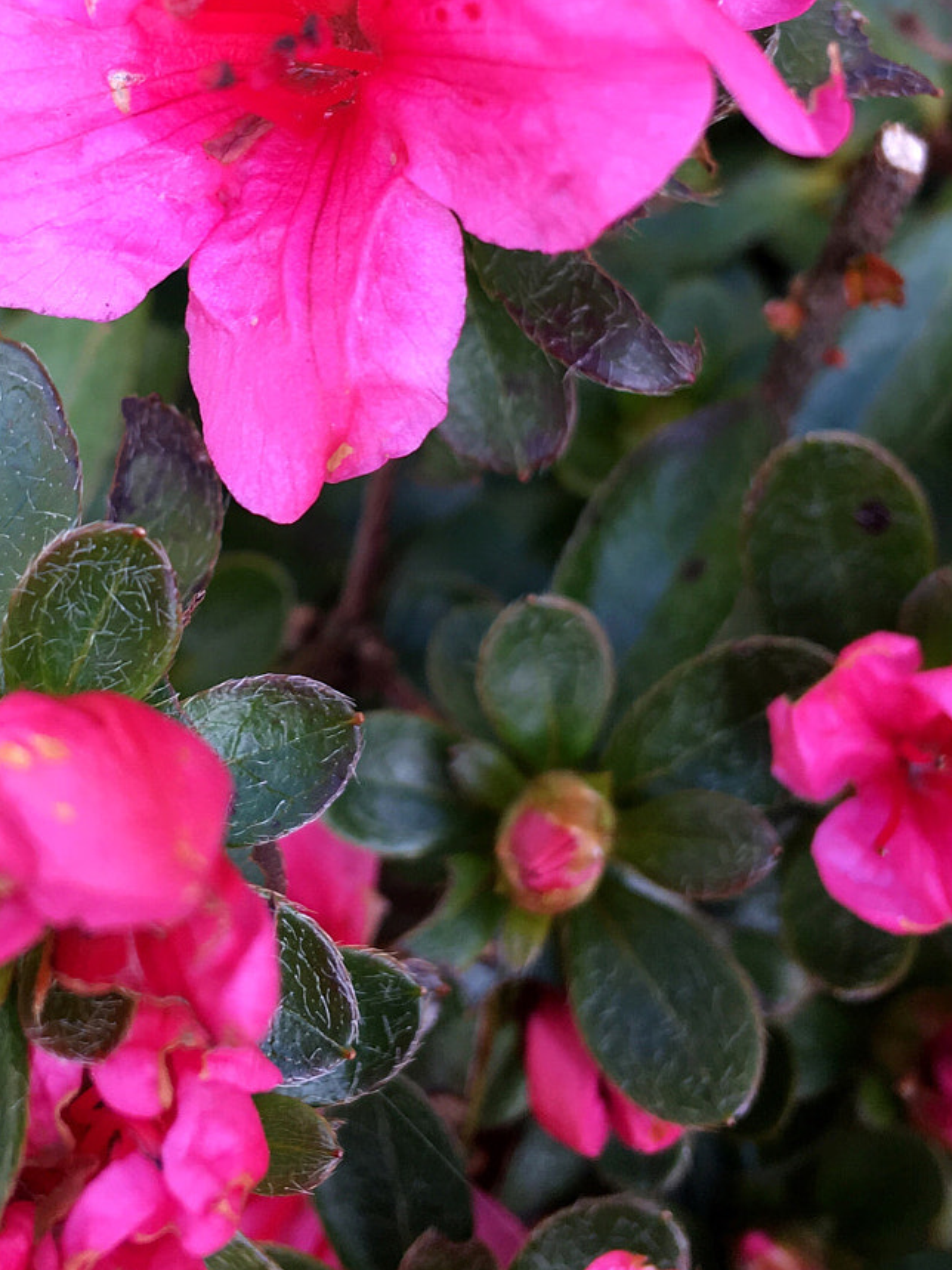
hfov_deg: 26.9
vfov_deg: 35.2
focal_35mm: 54
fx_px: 1981
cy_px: 435
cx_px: 339
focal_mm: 4.15
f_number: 2.2
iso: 32
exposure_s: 1/100
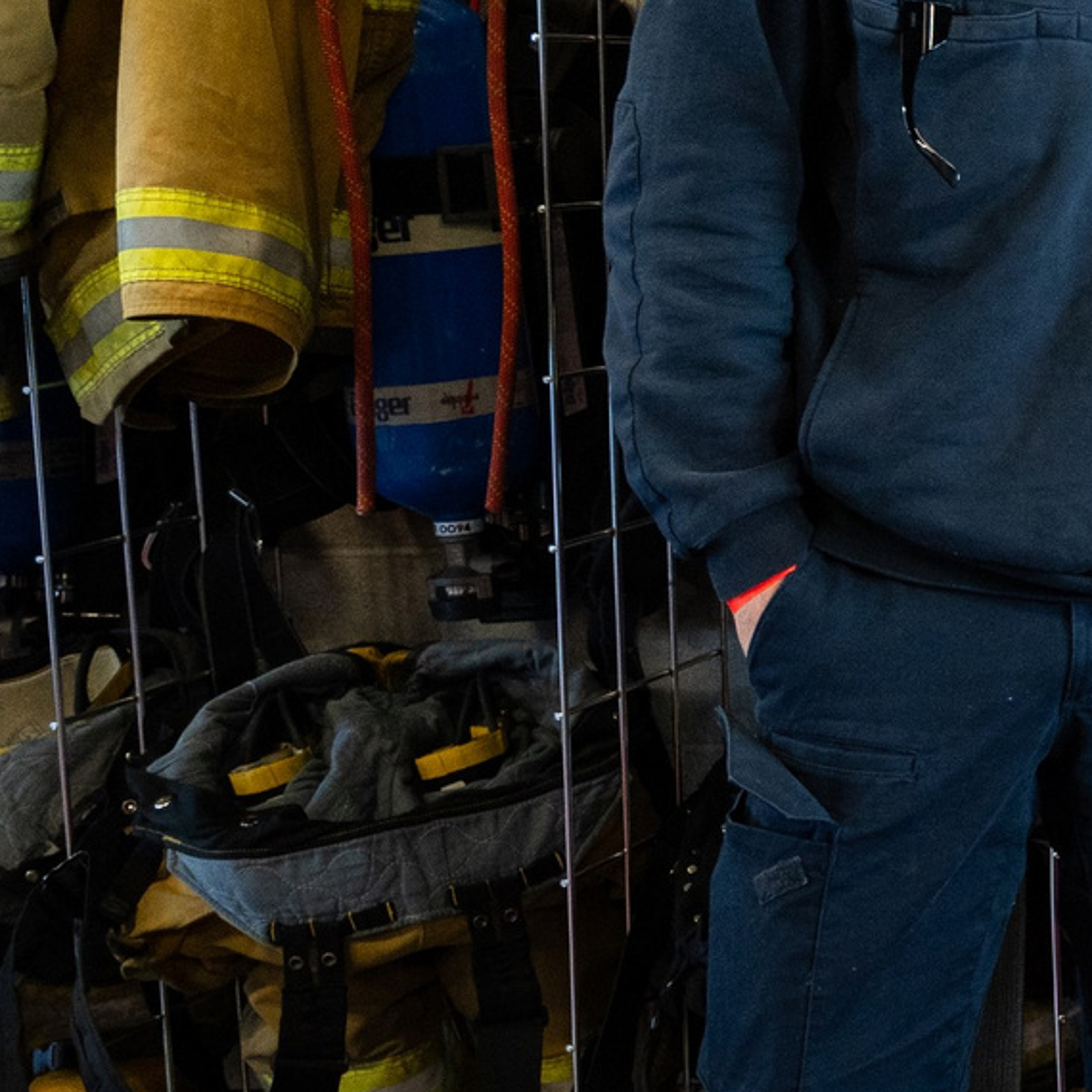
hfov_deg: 13.4
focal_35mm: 107
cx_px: 2349
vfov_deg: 16.3
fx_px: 3819
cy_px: 405
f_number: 2.8
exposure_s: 1/200
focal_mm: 26.6
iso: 800
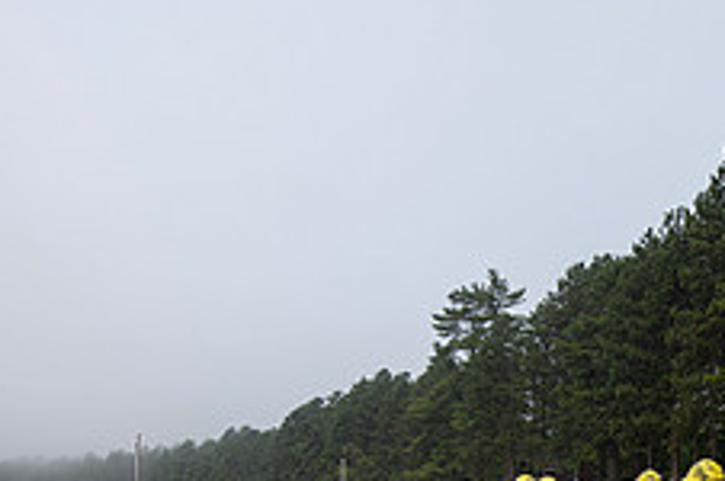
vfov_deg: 30.7
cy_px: 588
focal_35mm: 36
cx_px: 654
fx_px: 724
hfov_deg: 47.7
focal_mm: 14
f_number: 4
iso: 320
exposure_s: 1/800
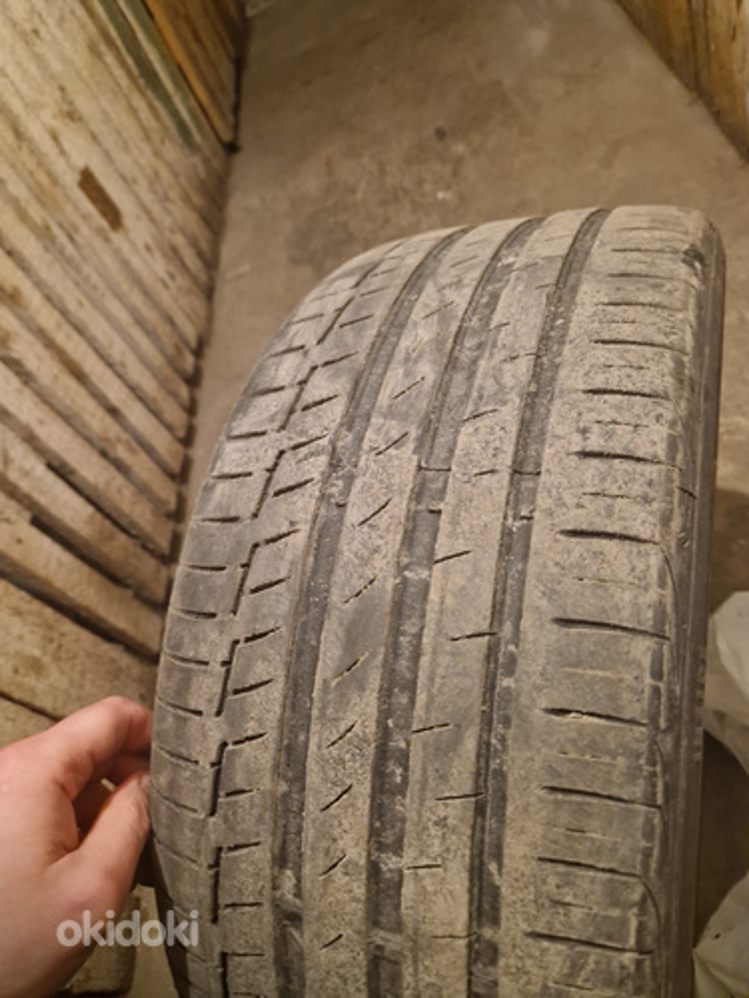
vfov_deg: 73.9
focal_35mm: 23
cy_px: 499
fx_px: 664
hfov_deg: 58.9
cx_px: 374
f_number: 1.8
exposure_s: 1/25
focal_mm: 5.4
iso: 640
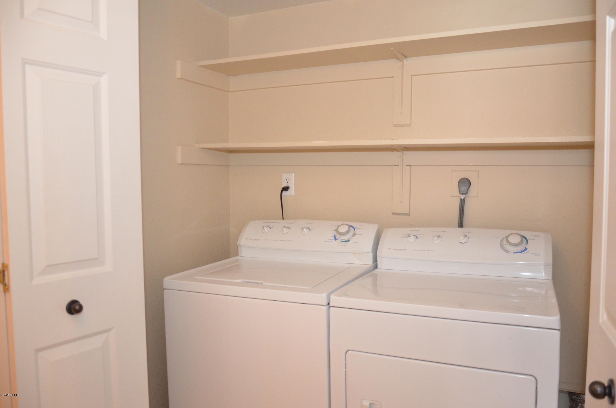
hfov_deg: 67.5
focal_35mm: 27
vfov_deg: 47.7
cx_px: 308
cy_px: 204
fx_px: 461
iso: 2000
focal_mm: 18
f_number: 4
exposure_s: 1/60
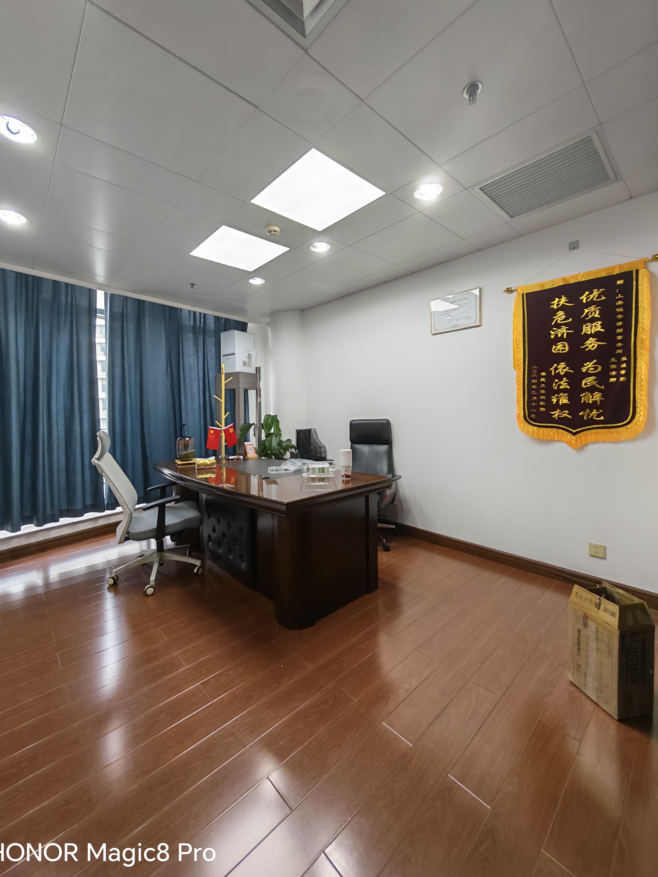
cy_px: 415
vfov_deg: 106.1
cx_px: 311
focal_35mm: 13
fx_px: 330
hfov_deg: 89.8
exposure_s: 1/50
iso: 125
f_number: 2
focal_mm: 1.82
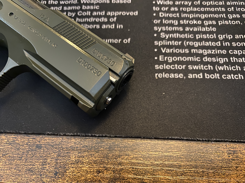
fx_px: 184
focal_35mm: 26
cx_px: 122
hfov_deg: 67.3
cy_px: 92
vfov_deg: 53.1
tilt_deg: -68.8
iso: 1000
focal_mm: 4.25
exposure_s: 1/20
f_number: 1.8
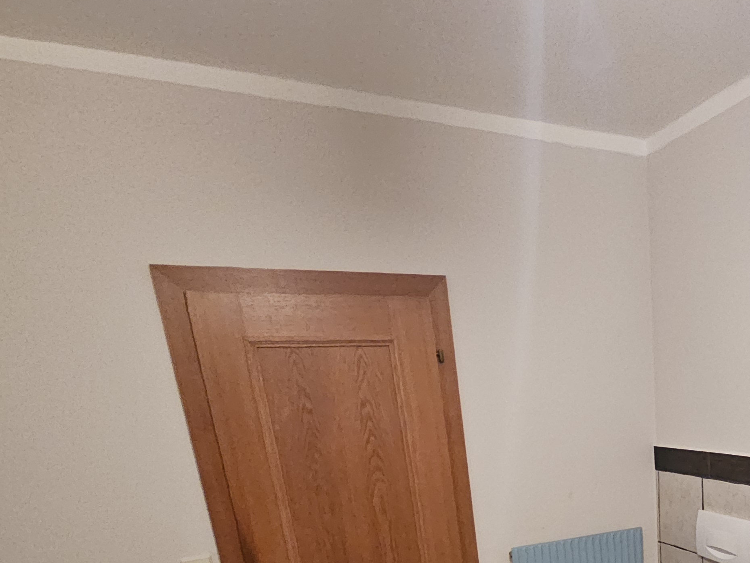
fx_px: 607
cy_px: 588
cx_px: 639
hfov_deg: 56.8
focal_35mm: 28
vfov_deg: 41.7
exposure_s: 1/25
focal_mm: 2.2
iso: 1600
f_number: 2.2
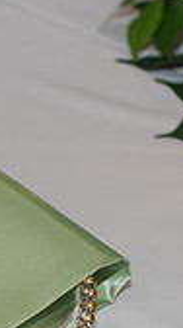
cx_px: -162
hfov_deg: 6.5
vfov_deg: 11.9
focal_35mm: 181
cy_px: 274
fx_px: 1568
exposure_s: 1/200
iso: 800
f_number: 3.2
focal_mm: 50
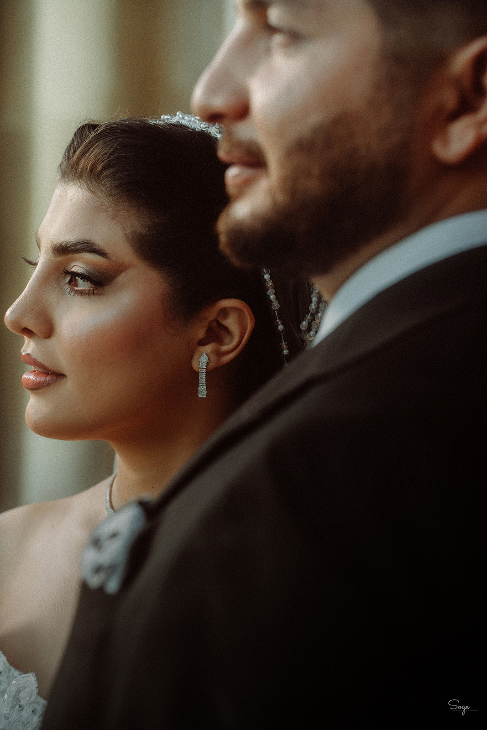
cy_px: 365
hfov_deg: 12.5
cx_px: 244
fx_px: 2231
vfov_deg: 18.6
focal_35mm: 110
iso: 160
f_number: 5
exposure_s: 1/200
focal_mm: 110
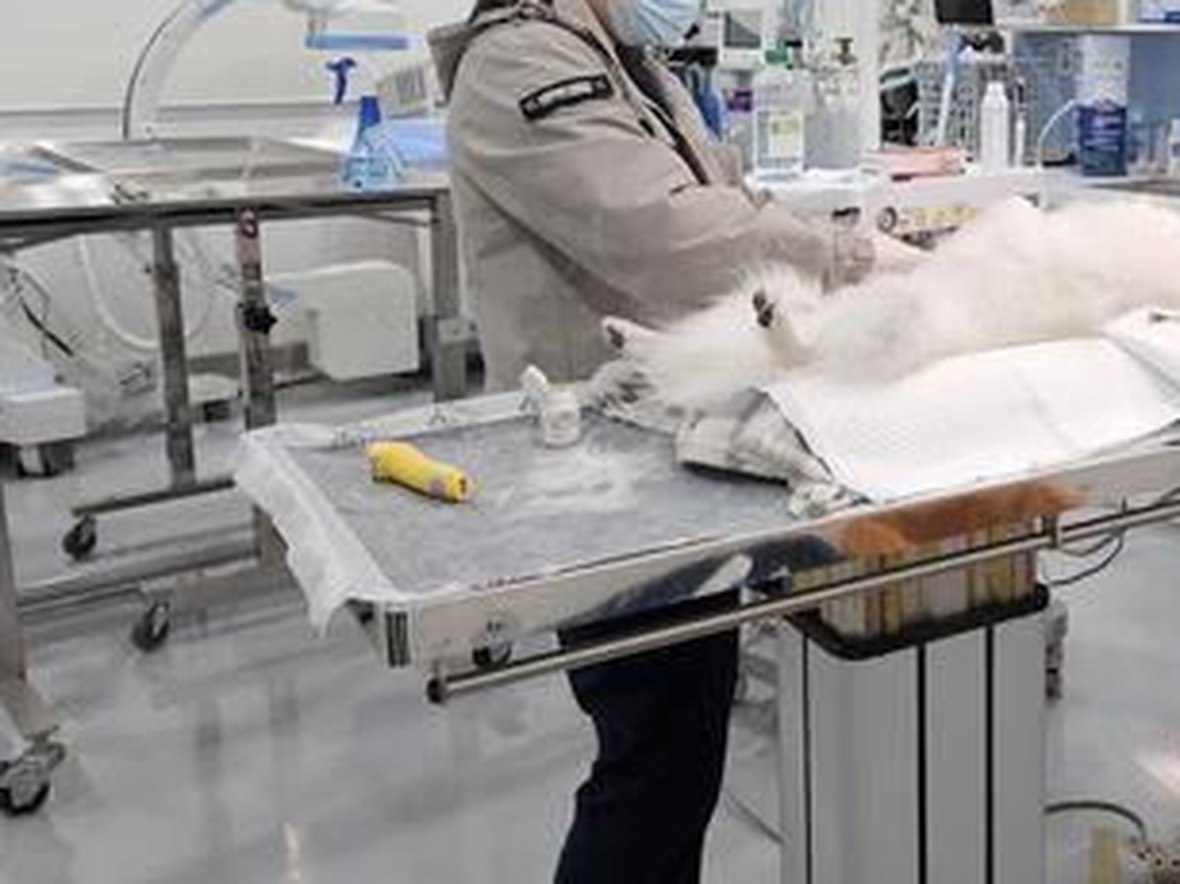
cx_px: 1007
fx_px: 1431
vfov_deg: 33.9
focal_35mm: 42
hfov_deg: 42.0
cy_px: 277
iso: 200
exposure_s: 1/120
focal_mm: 5.4
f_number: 1.8
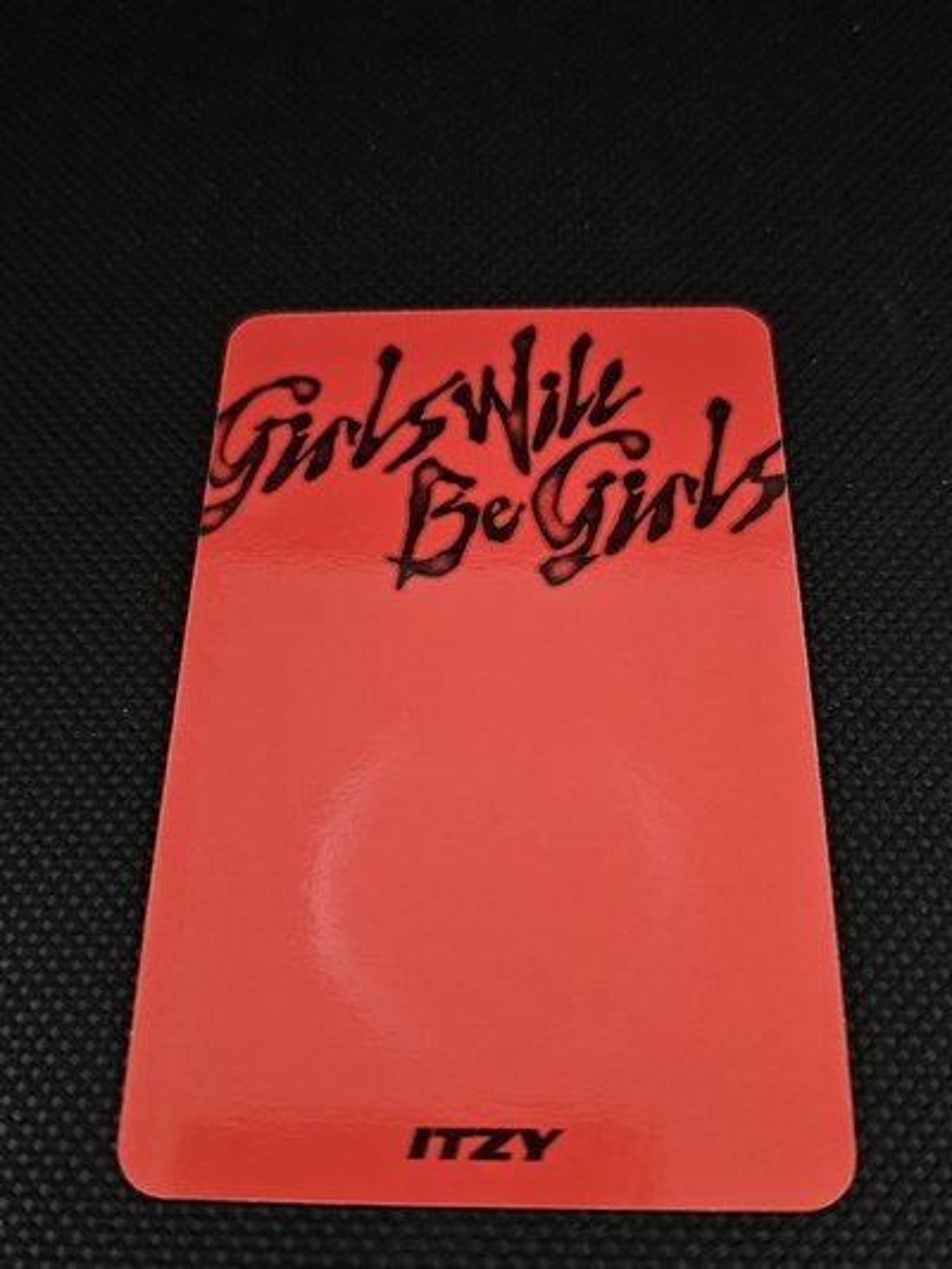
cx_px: 476
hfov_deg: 58.9
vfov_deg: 73.9
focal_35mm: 23
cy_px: 634
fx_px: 843
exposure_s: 1/24
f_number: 1.7
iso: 800
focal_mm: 6.3
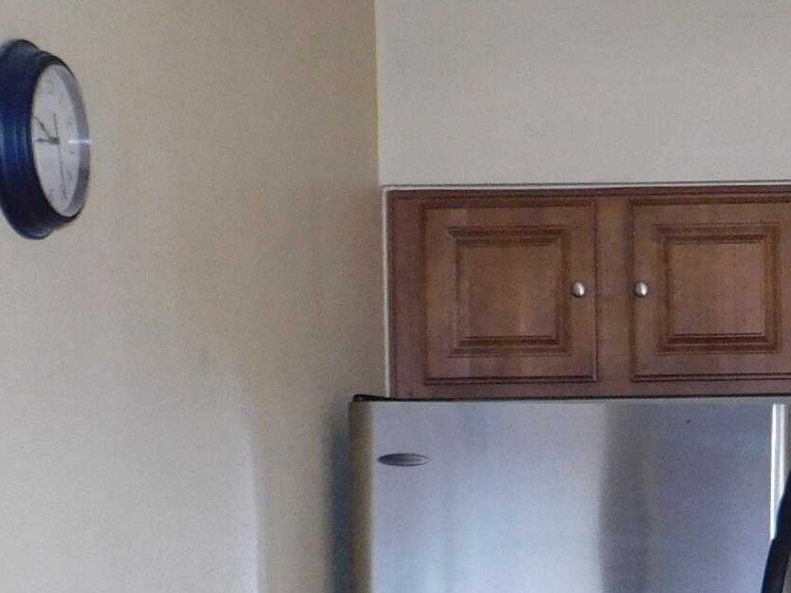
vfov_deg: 13.2
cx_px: 899
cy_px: 801
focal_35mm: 108
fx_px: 2468
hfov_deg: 17.5
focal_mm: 5.3
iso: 200
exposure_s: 1/30
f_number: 3.2
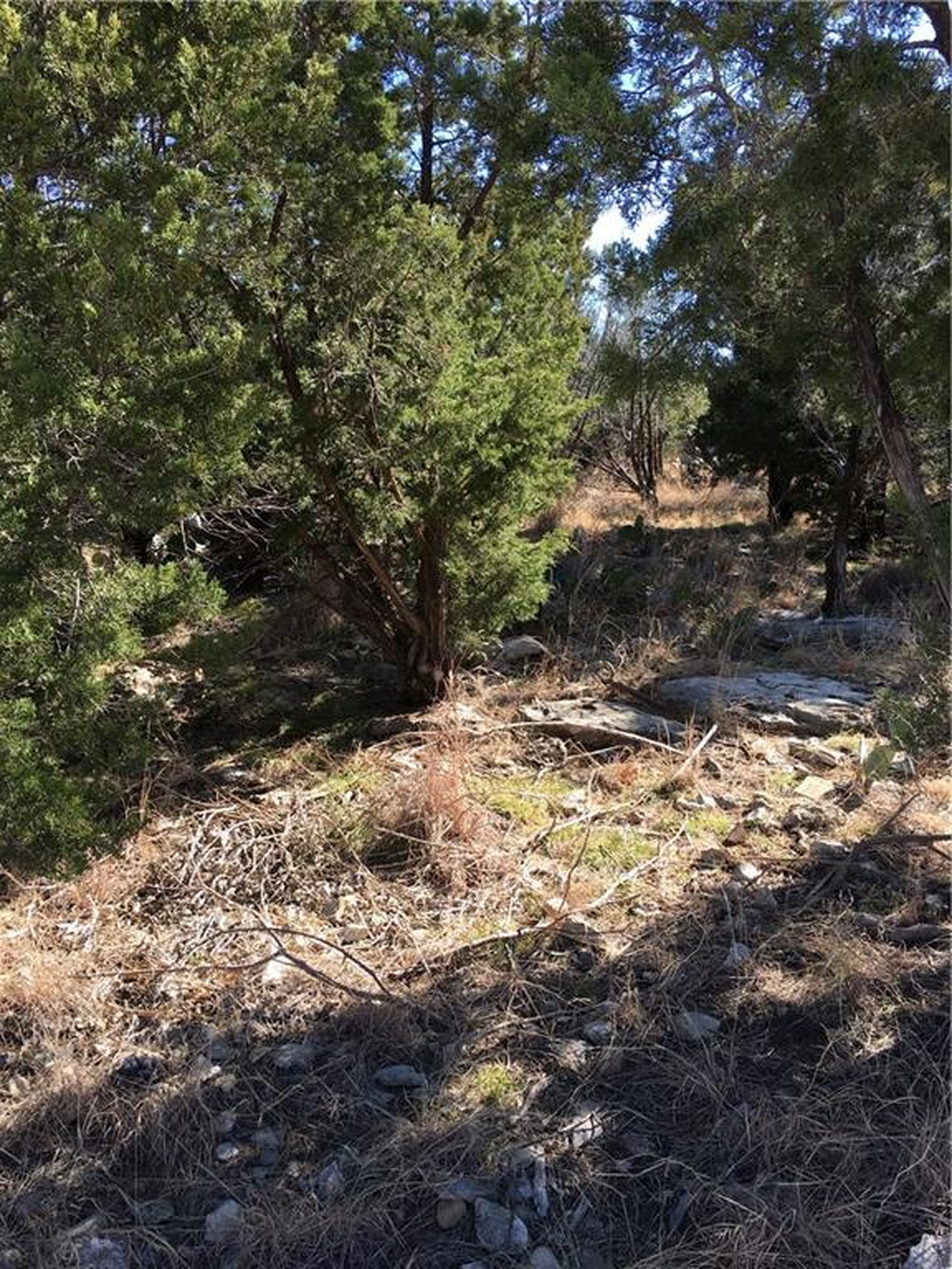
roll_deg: +0.3
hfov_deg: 48.2
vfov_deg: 61.7
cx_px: 476
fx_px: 1063
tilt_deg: -5.8
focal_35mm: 29
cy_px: 634
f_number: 2.2
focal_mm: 4.15
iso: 25
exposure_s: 1/371
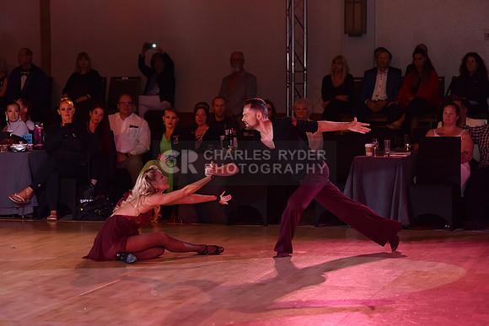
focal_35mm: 112
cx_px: 244
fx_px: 1522
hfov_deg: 18.3
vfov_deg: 12.2
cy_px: 163
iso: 1600
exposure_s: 1/250
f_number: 4.5
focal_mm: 112
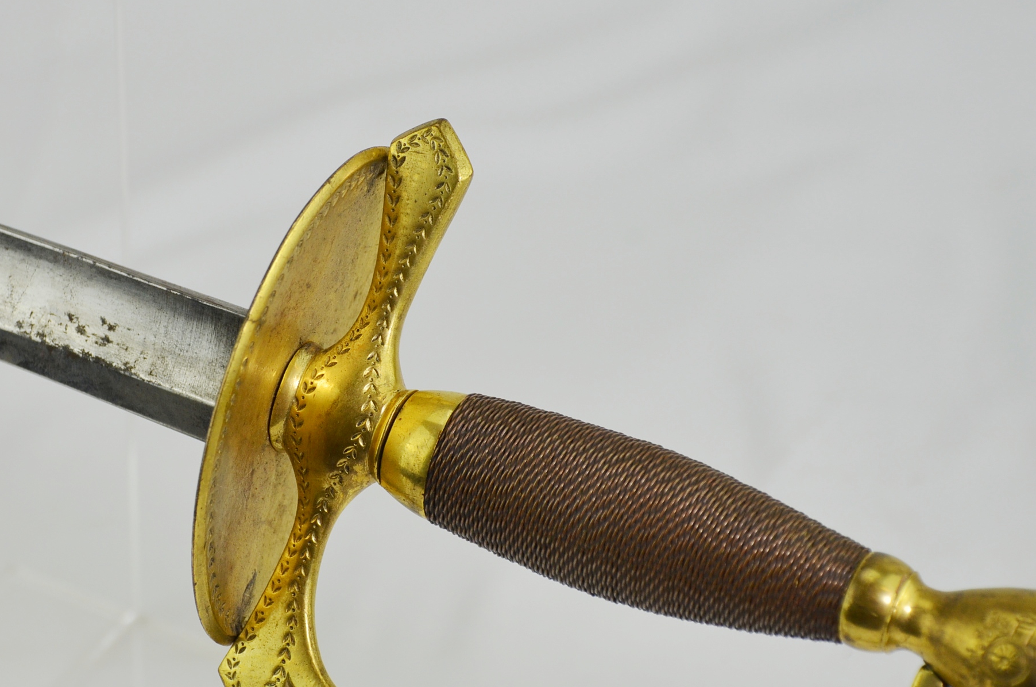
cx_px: 365
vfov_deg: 10.7
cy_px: 405
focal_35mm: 127
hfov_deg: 16.1
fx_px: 3647
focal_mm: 62
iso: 400
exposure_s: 1/320
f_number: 5
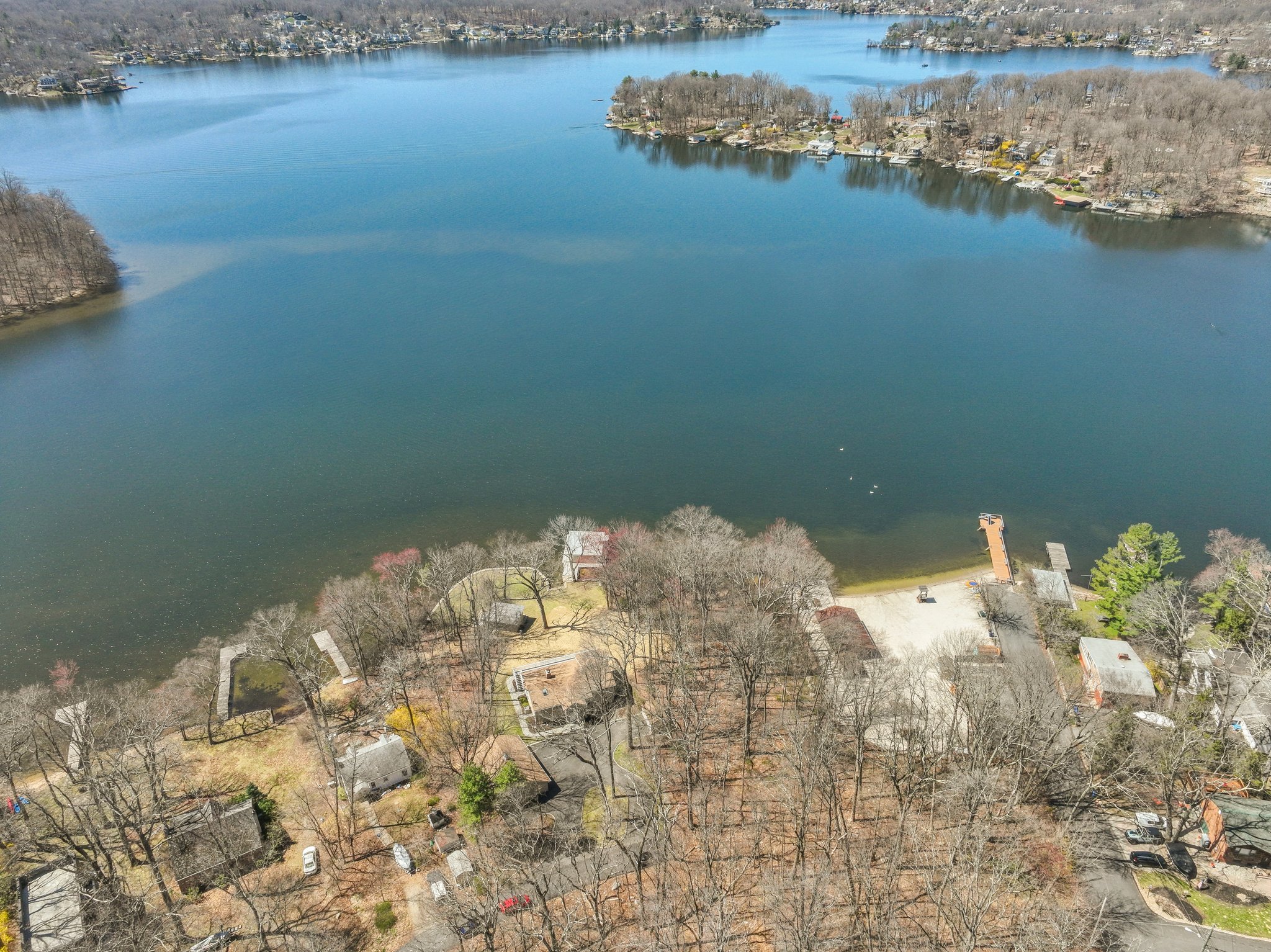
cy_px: 476
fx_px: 881
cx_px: 636
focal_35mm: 24
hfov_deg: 71.6
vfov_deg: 56.8
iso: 100
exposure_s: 1/160
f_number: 11
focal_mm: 12.3
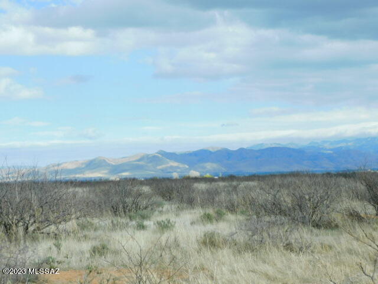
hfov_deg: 20.7
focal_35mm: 95
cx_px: 189
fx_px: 1037
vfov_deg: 15.6
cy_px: 142
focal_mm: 17
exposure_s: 1/640
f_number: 4.8
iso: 125
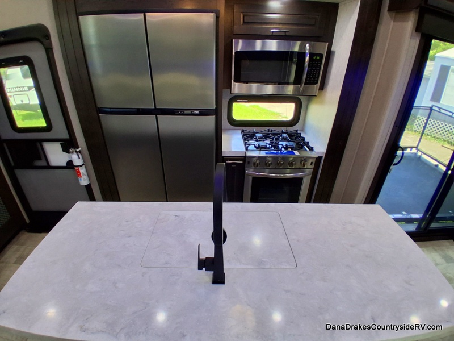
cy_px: 170
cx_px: 227
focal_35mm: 17
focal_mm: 1.4
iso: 125
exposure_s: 1/60
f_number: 2.2
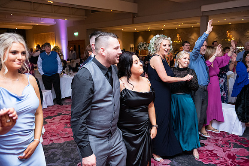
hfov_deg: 58.7
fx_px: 221
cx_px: 124
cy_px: 83
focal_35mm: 32
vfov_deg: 41.1
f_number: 3.5
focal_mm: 32
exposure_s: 1/160
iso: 1250
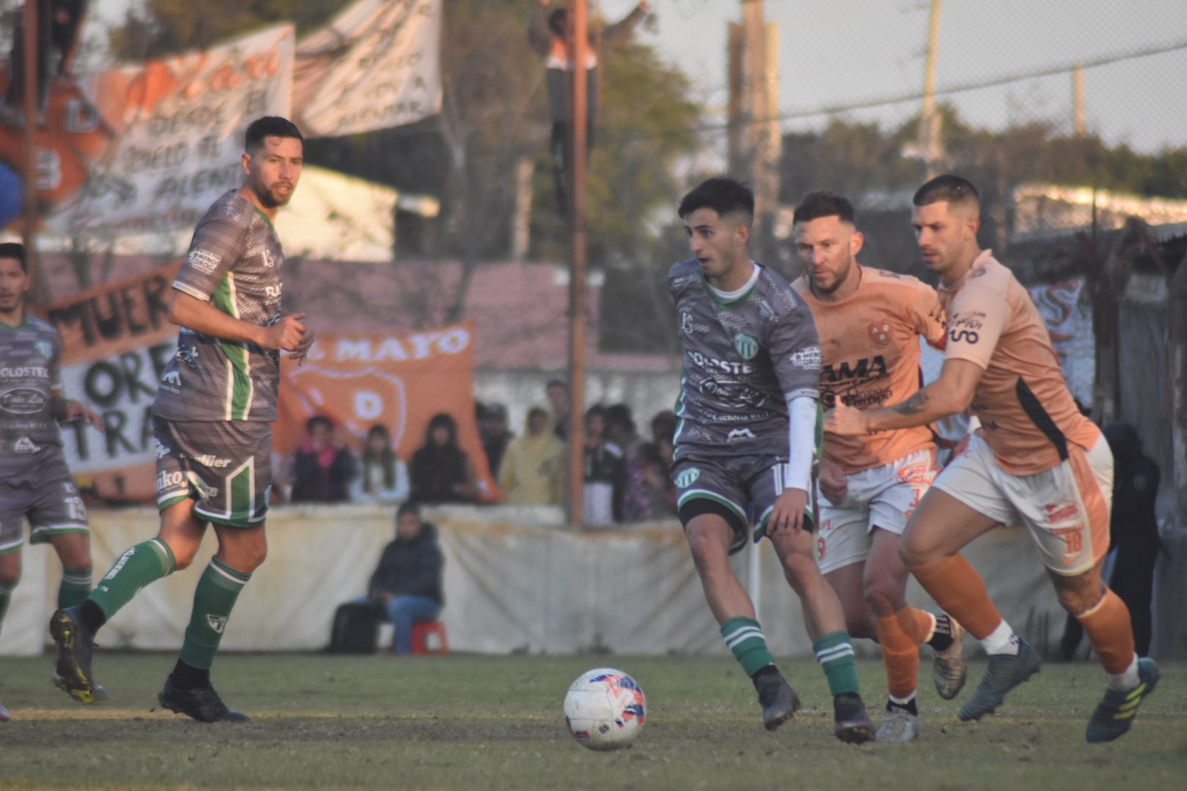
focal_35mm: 450
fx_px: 14836
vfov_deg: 3.1
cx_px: 594
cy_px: 396
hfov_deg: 4.6
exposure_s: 1/1000
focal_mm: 300
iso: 1250
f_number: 5.6
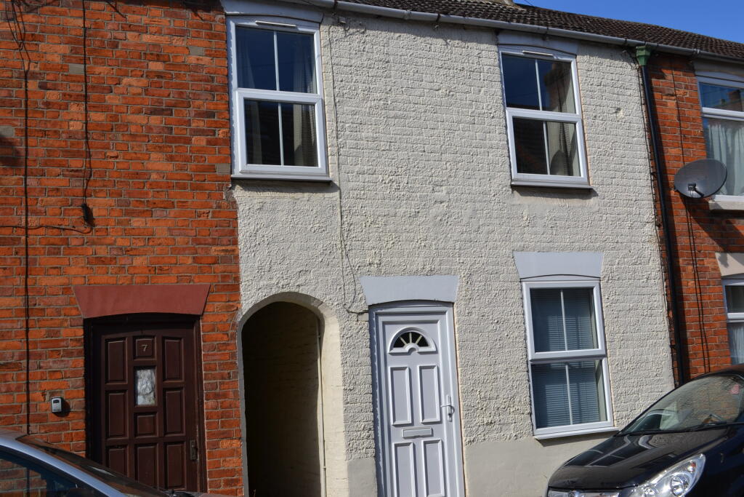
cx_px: 372
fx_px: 806
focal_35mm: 39
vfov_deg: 34.2
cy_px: 248
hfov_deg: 49.5
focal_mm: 26
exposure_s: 1/250
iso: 100
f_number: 8
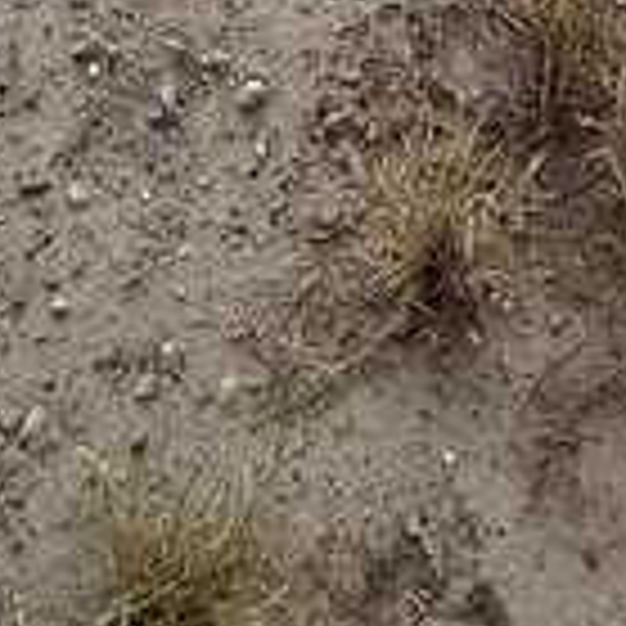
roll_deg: +1.8
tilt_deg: -20.2
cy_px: -419
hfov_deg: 30.0
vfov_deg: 22.1
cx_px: 365
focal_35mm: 57
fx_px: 1166
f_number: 2.2
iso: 64
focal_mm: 2.22
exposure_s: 1/3460
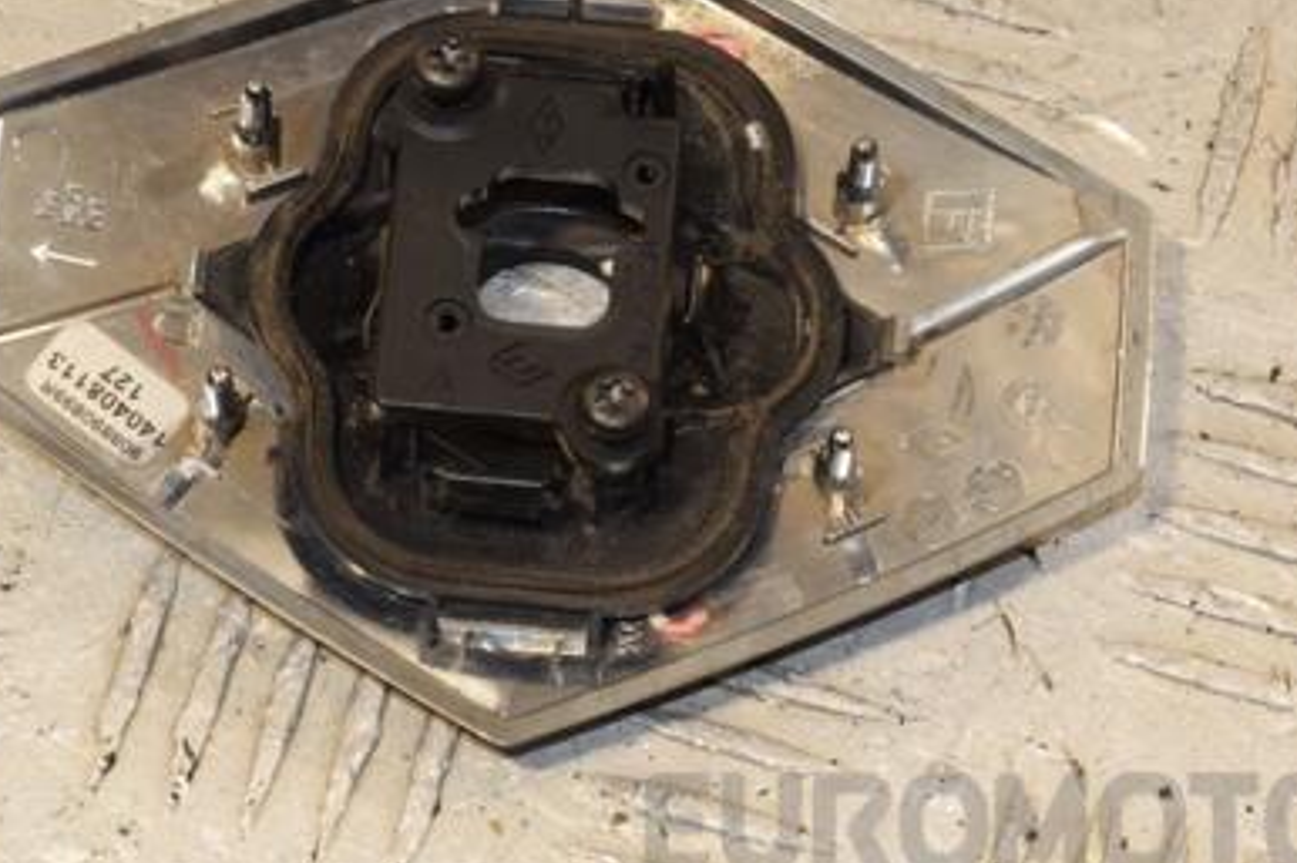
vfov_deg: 7.8
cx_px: 581
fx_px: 6294
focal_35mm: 175
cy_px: 376
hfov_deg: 11.8
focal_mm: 75
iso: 800
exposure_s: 1/200
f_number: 9
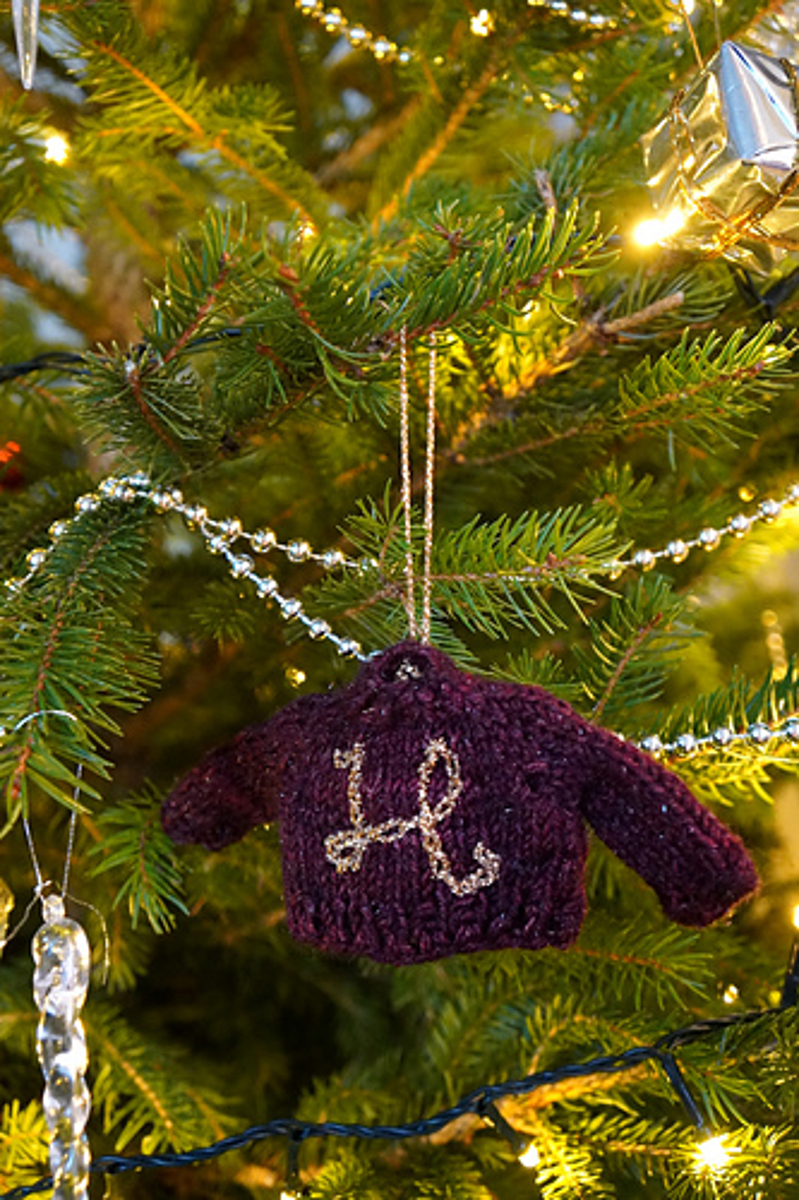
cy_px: 600
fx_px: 1349
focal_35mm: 40
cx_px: 400
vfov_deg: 47.9
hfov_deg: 33.0
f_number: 4
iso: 6400
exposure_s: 1/30
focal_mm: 27
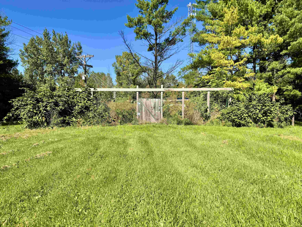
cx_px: 151
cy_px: 114
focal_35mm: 24
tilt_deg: -0.6
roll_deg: +0.6
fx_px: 209
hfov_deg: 71.6
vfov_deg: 56.8
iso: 80
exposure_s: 1/3413
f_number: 1.78
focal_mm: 6.76
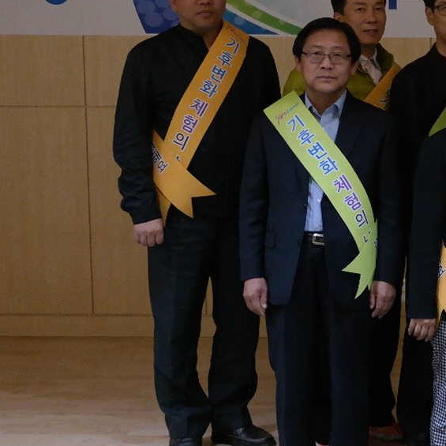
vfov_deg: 22.2
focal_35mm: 78
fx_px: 1137
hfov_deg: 20.2
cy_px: 179
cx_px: 588
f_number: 3.5
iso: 1600
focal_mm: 20
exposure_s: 1/40
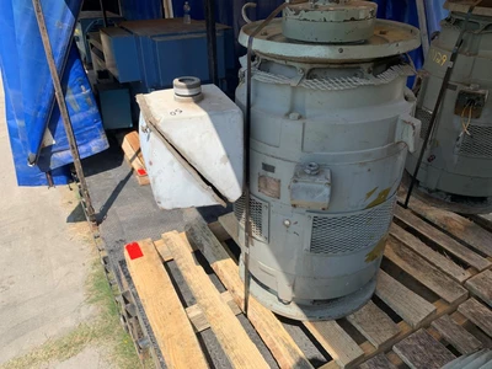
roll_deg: +1.5
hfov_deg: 67.3
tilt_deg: -29.5
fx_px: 370
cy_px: 184
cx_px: 246
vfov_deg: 53.1
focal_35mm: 26
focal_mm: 4.25
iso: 25
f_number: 1.8
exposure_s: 1/1447
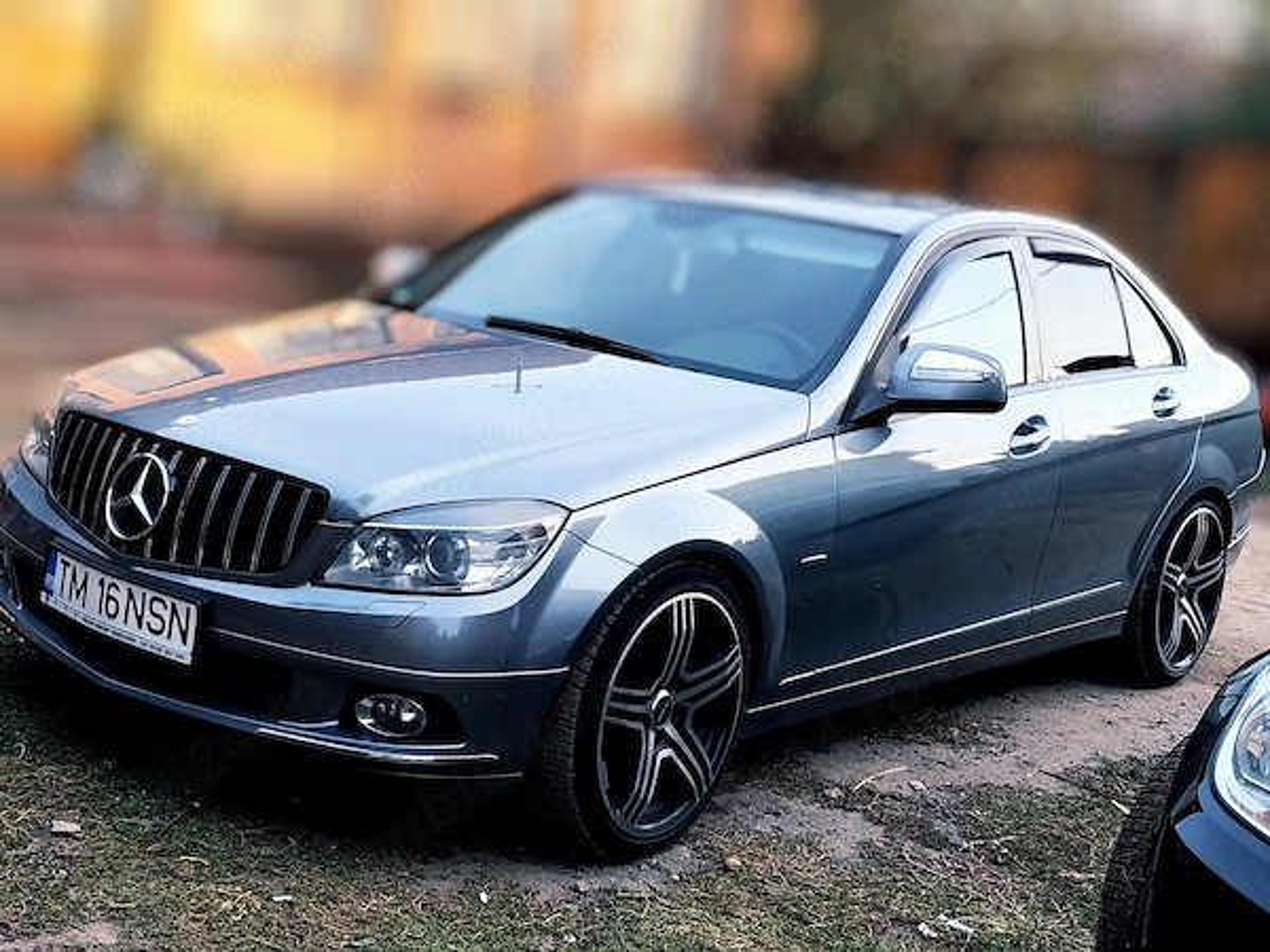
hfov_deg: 61.7
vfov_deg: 48.2
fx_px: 1064
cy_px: 476
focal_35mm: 29
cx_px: 635
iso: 50
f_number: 1.8
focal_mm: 4.22
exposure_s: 1/100
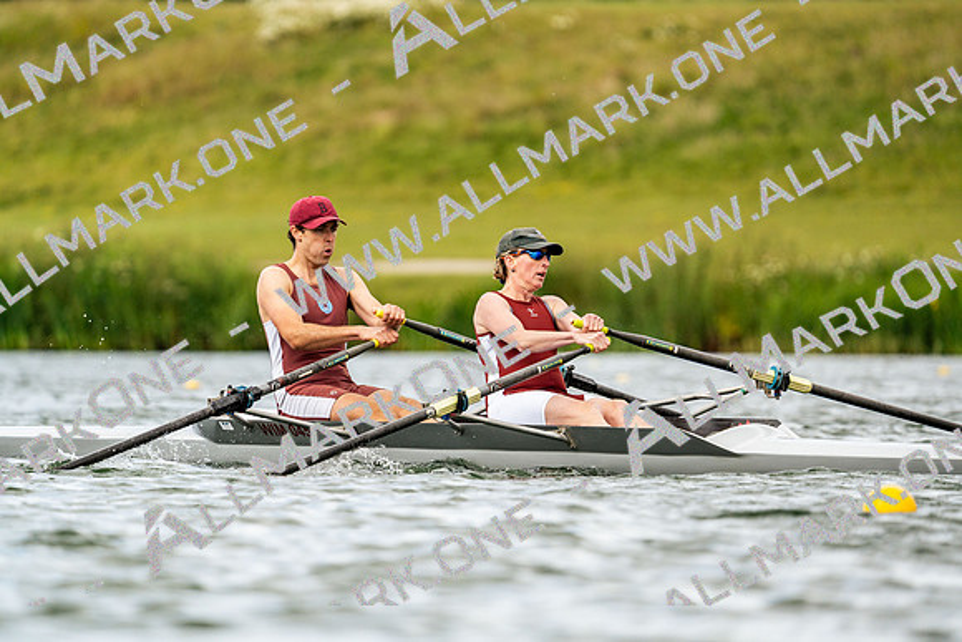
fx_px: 13257
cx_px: 481
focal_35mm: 496
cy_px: 321
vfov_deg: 2.8
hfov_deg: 4.2
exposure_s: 1/2000
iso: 500
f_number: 6.3
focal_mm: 496
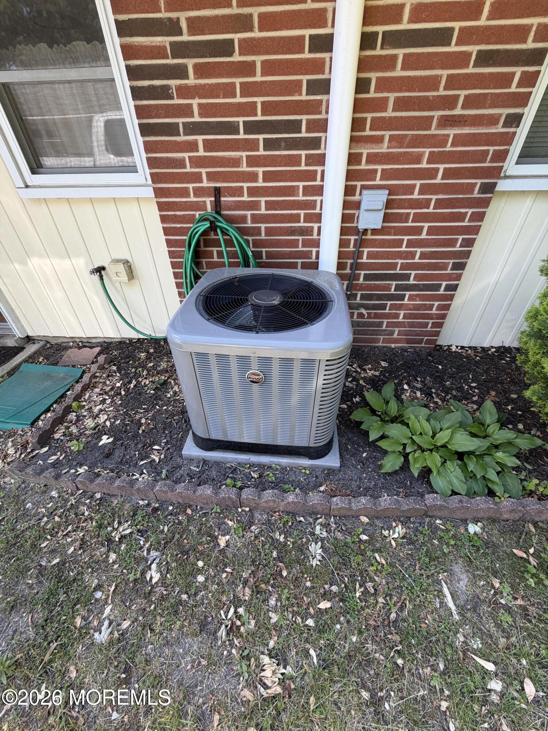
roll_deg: +1.8
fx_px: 296
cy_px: 366
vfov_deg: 102.1
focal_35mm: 14
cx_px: 274
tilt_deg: -38.2
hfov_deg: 85.7
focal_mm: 2.22
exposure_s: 1/130
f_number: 2.2
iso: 40
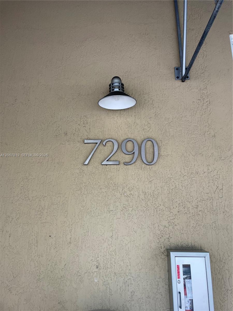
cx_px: 116
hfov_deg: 53.1
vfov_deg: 67.3
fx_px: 233
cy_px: 156
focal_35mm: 26
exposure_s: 1/120
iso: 64
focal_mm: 4.2
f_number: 1.6
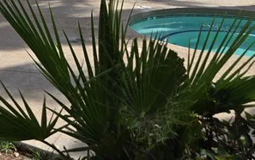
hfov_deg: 23.2
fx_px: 584
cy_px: -138
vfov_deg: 13.7
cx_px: -22
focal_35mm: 84
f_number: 1.8
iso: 25
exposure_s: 1/3246
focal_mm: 5.4
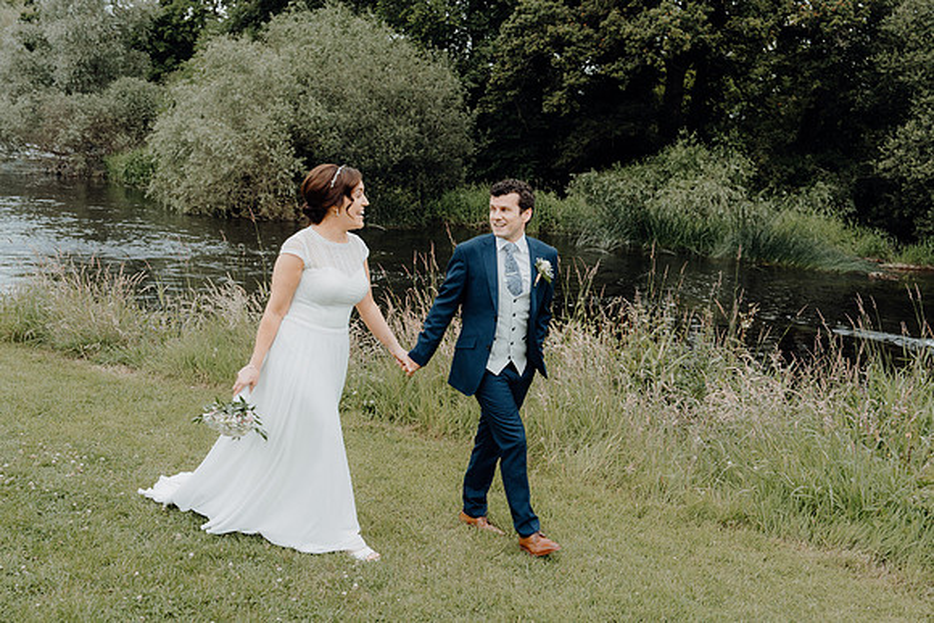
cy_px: 312
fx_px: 960
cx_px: 467
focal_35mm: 37
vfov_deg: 36.0
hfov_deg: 51.9
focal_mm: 37
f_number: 5
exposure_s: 1/200
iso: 125
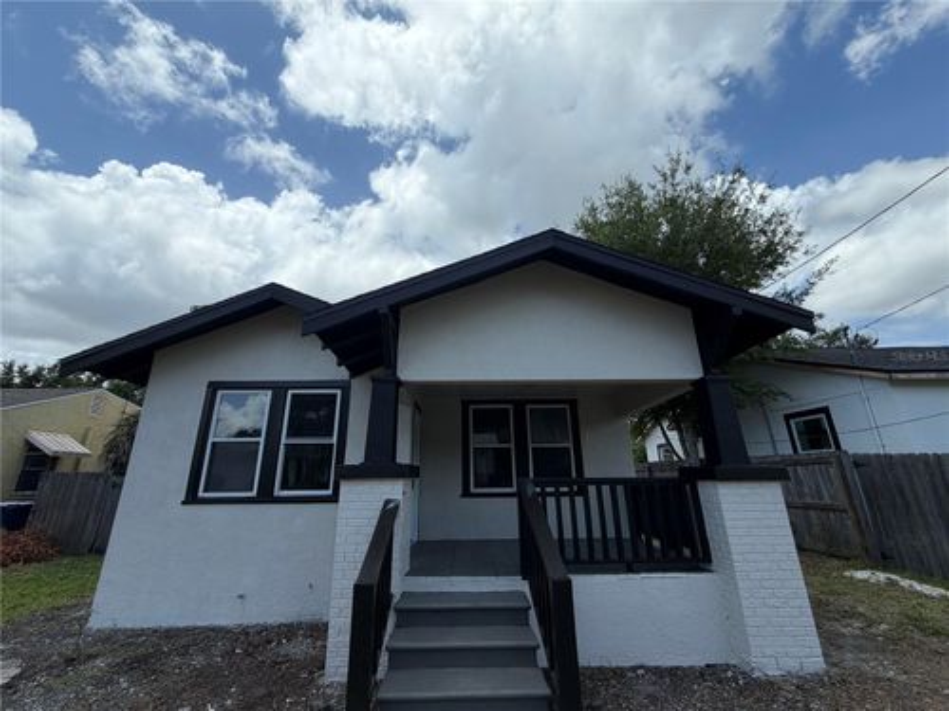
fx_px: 384
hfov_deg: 102.1
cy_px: 356
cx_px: 474
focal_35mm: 14
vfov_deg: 85.7
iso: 20
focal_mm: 2.22
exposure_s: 1/1105
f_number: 2.2
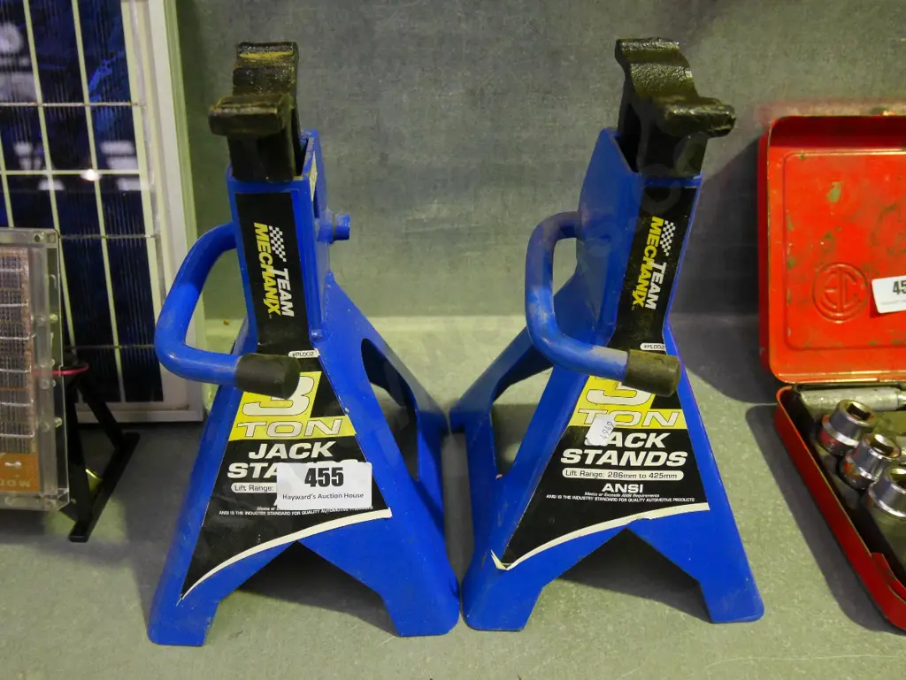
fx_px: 838
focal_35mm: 32
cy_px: 340
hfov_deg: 56.8
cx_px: 453
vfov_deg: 44.2
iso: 3200
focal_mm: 16
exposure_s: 1/80
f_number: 4
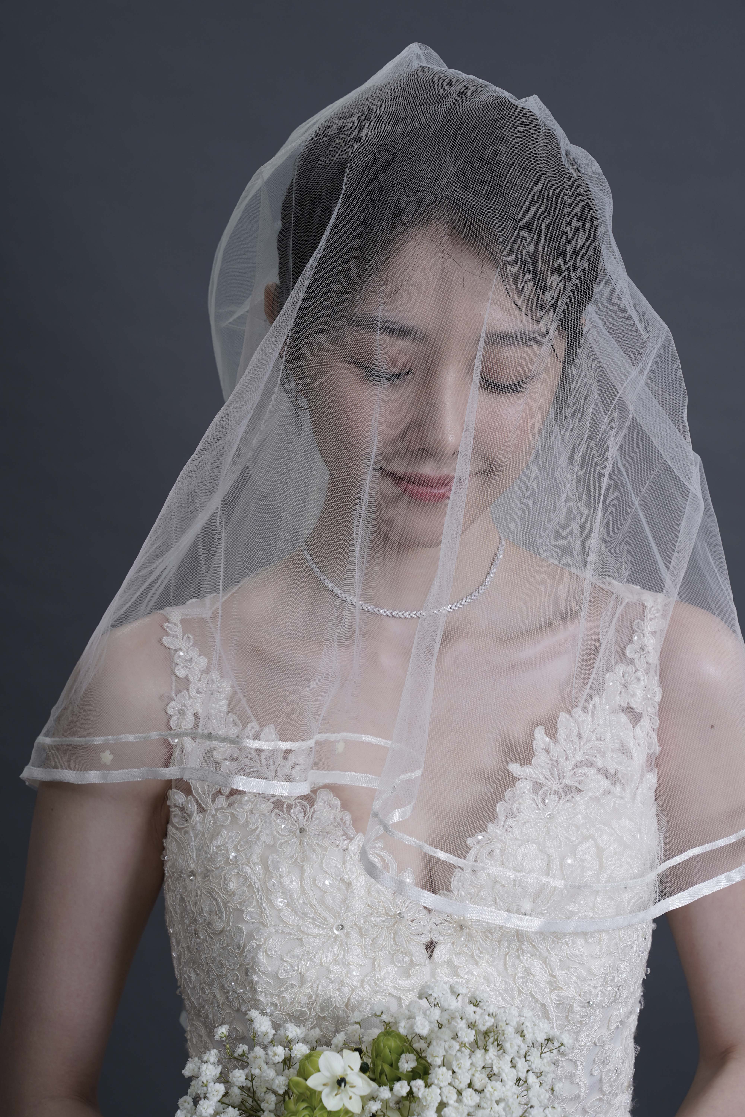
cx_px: 372
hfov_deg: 19.5
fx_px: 2173
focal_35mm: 70
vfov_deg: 28.8
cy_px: 558
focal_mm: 70
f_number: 10
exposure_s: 1/125
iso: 200
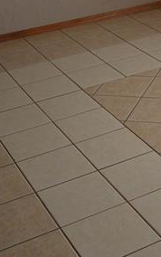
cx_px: 208
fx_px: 561
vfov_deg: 24.3
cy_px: -18
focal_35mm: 80
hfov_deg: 15.6
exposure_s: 1/200
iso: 400
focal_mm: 11
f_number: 3.5
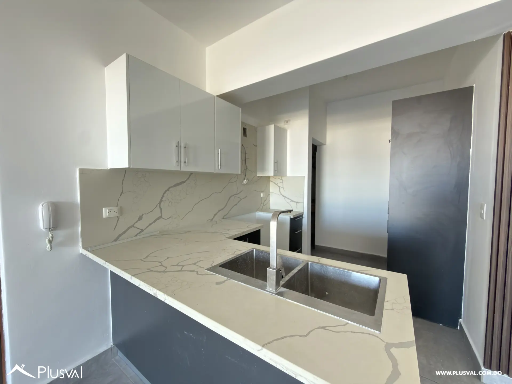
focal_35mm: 14
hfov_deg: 102.1
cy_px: 192
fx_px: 207
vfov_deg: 85.7
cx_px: 256
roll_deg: +0.4
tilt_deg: -3.6
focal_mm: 2.22
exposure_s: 1/30
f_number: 2.2
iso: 200
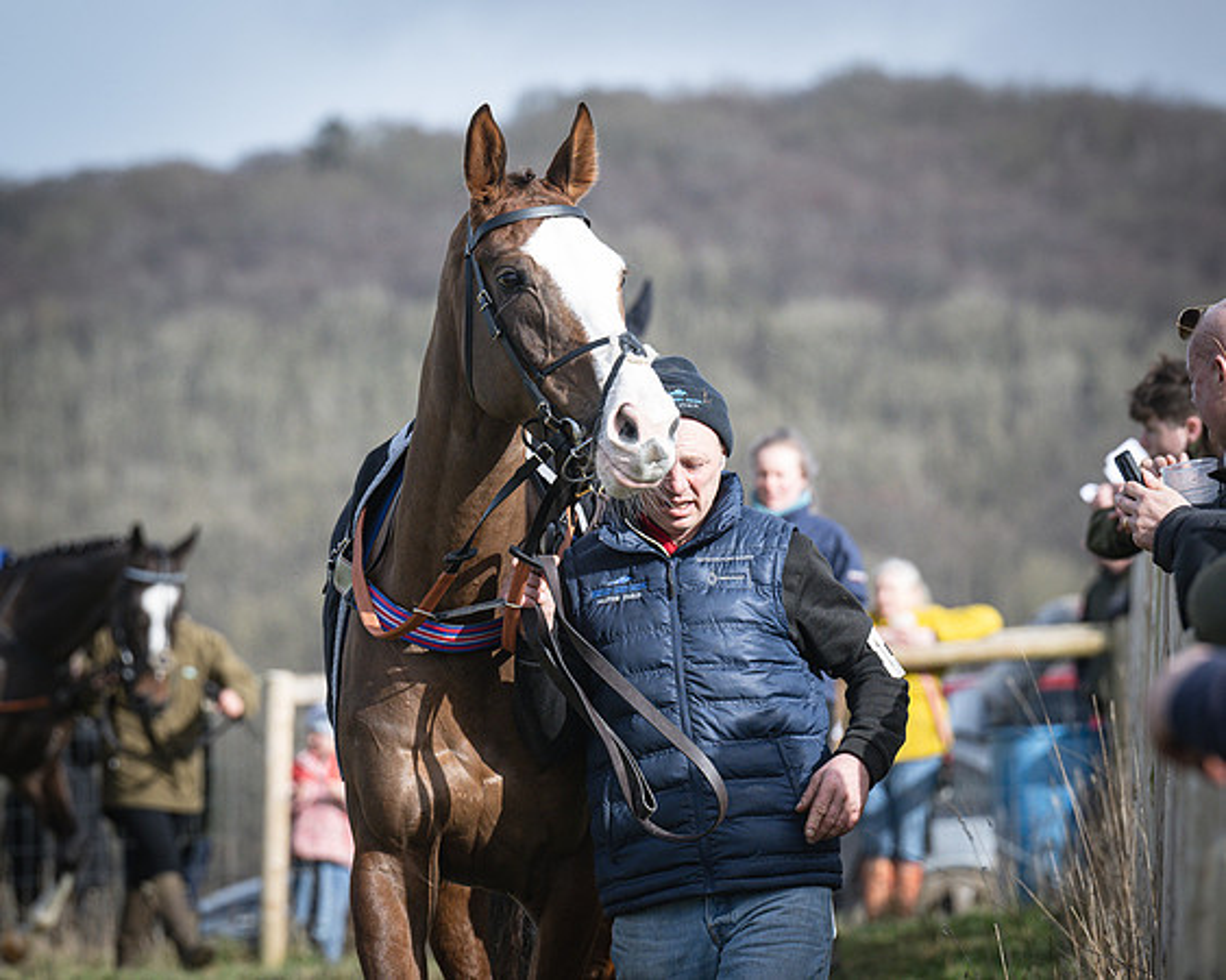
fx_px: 12260
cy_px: 490
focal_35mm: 338
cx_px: 616
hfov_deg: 5.7
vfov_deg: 4.6
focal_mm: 200
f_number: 5.6
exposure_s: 1/1250
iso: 400
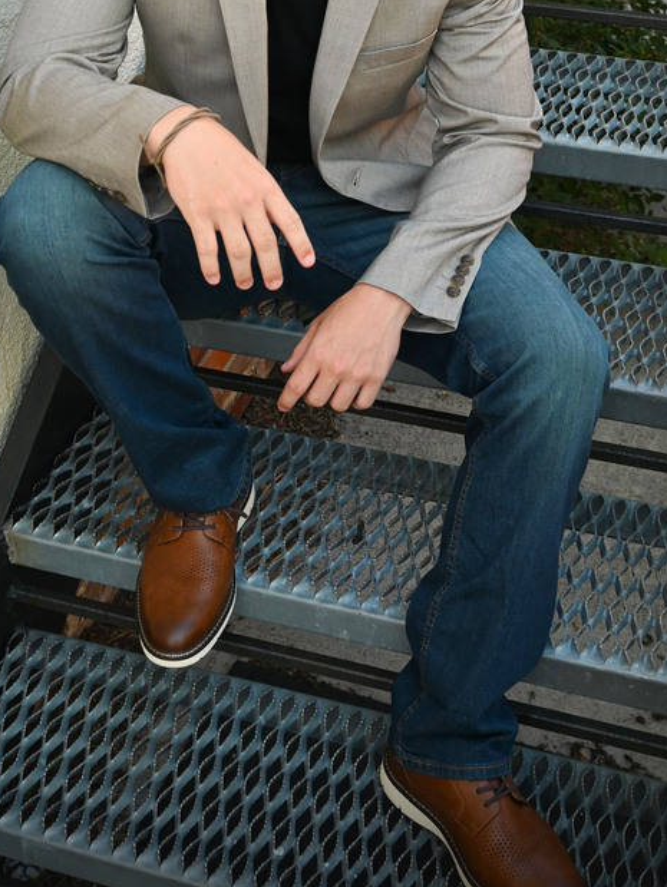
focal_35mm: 62
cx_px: 336
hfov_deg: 23.7
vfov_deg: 30.4
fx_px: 1591
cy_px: 179
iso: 360
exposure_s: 1/250
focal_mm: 26
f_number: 4.5
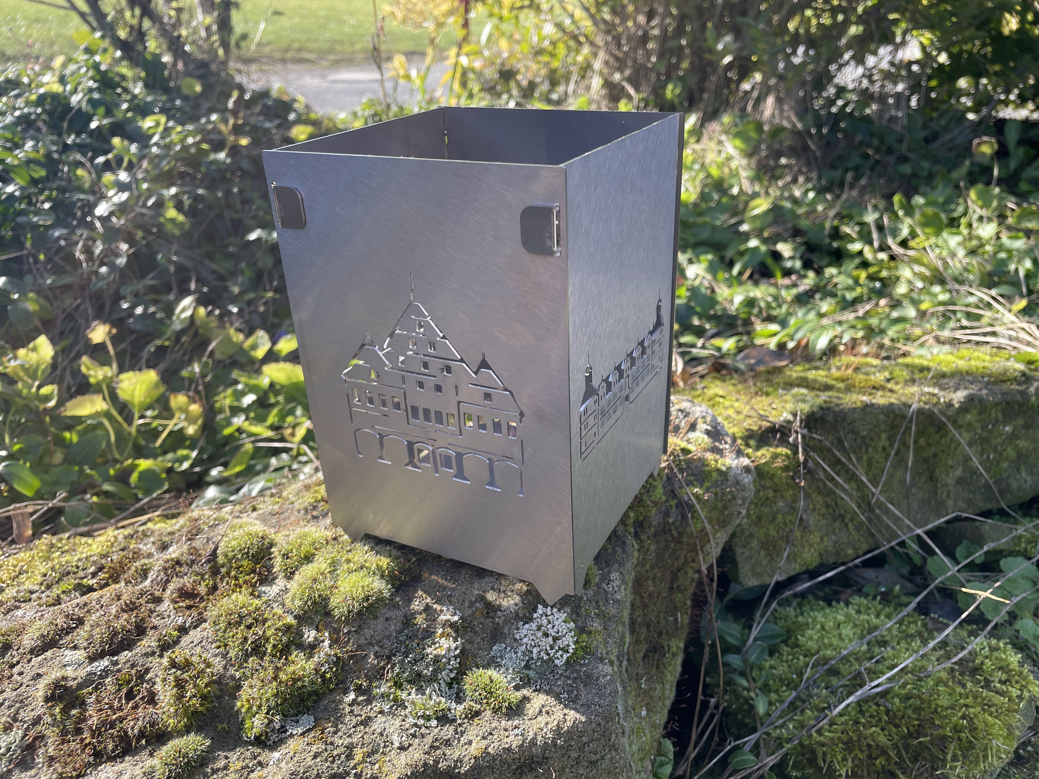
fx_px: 780
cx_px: 520
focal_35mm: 26
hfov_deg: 67.3
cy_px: 390
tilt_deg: -24.2
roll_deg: -0.9
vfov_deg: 53.1
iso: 32
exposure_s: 1/600
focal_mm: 4.2
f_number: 1.6
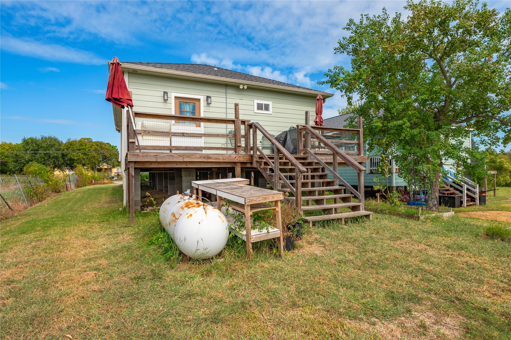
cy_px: 170
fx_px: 269
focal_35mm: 19
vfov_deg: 64.5
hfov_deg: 86.9
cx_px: 256
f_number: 11
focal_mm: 19
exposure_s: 1/250
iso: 125
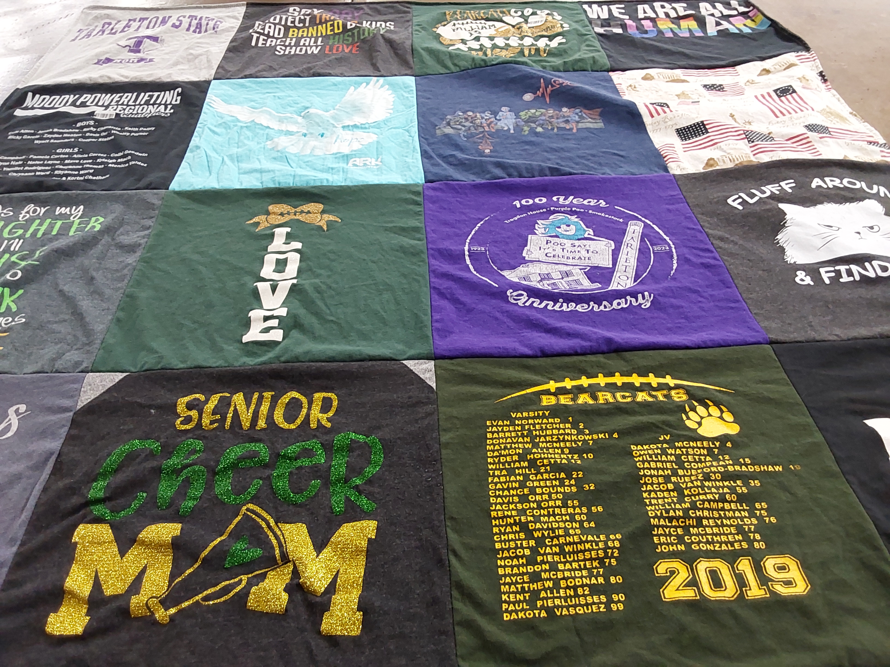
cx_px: 445
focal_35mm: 28
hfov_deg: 63.4
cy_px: 334
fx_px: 720
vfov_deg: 49.7
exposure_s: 1/60
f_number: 1.9
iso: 250
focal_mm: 2.91
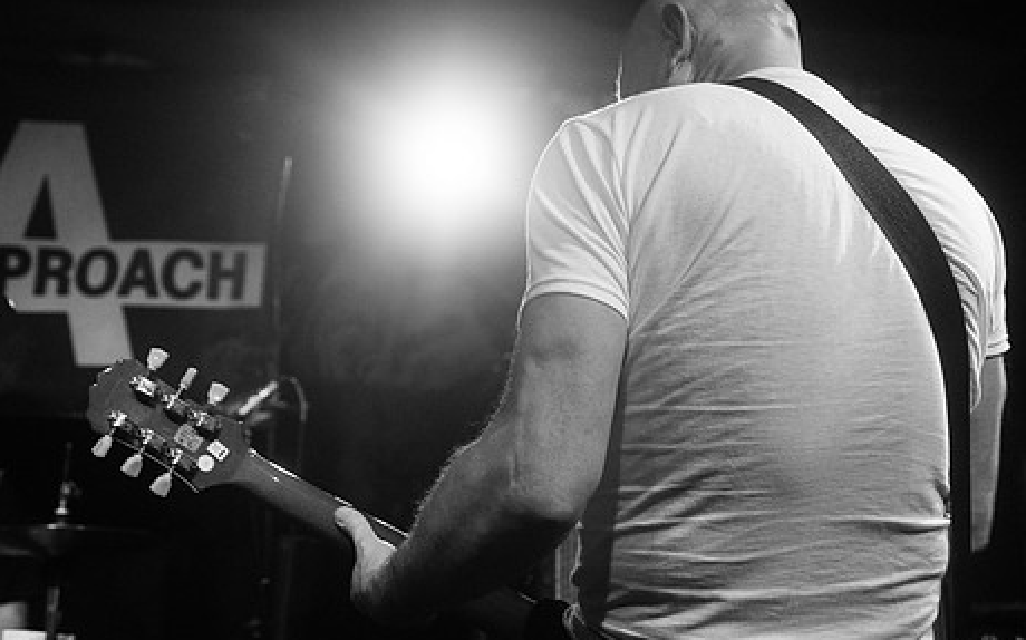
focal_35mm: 45
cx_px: 573
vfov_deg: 28.5
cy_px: 284
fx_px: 1258
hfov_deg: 44.3
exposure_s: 1/100
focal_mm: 35
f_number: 3.2
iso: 3200
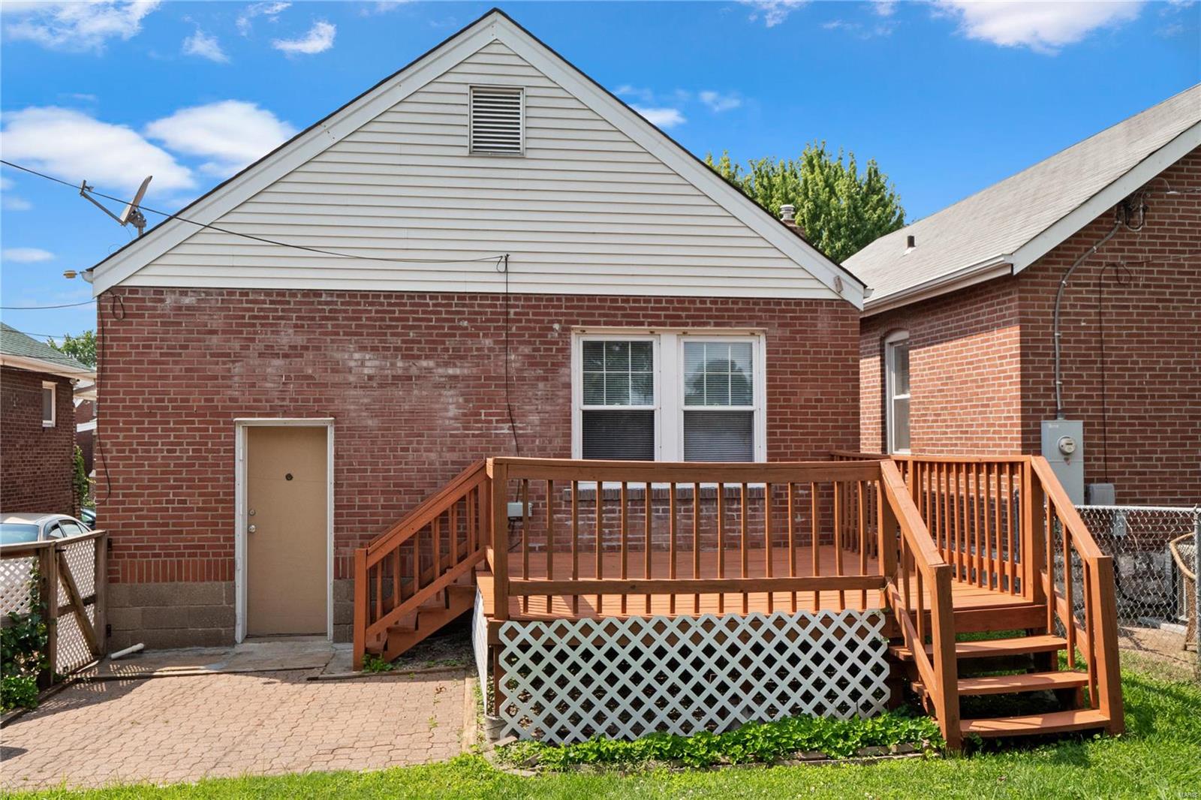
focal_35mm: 30
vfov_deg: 43.6
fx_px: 1001
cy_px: 400
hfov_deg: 61.9
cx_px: 600
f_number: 10
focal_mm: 15
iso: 400
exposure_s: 1/320
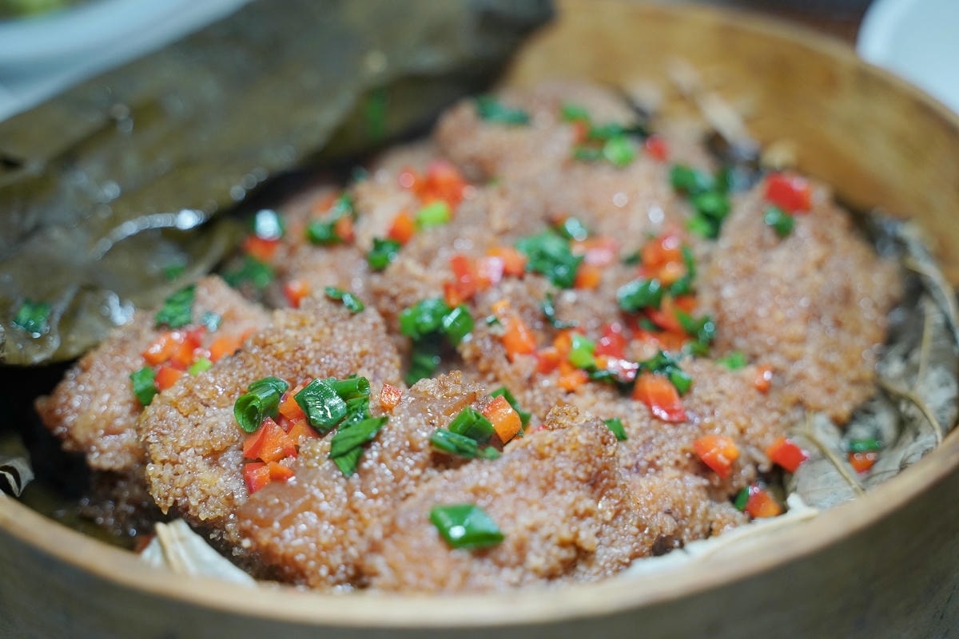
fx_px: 1358
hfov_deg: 38.9
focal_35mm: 51
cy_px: 320
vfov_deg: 26.5
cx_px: 480
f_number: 4
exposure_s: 1/160
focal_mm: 51
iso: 1000
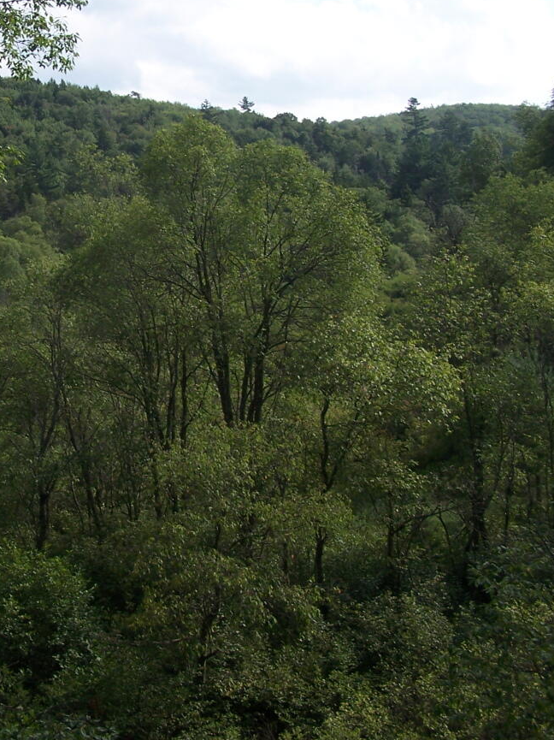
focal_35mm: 60
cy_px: 270
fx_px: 1281
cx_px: 121
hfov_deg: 24.1
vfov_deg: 32.0
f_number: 4
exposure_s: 1/640
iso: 80
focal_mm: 6.3
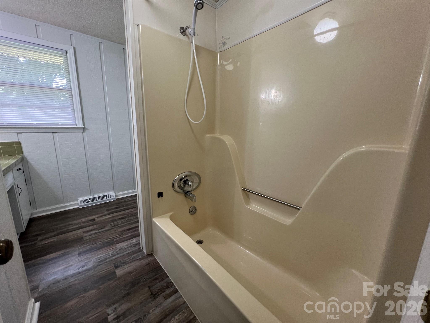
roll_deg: -0.6
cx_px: 215
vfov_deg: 89.9
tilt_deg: -11.5
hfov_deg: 106.2
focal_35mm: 13
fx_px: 161
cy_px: 162
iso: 200
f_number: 1.8
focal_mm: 1.57
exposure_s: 1/60
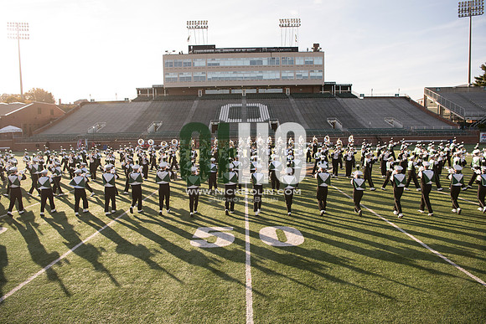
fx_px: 324
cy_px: 162
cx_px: 243
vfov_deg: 53.2
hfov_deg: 73.7
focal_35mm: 24
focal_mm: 24
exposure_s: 1/800
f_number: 5
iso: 320
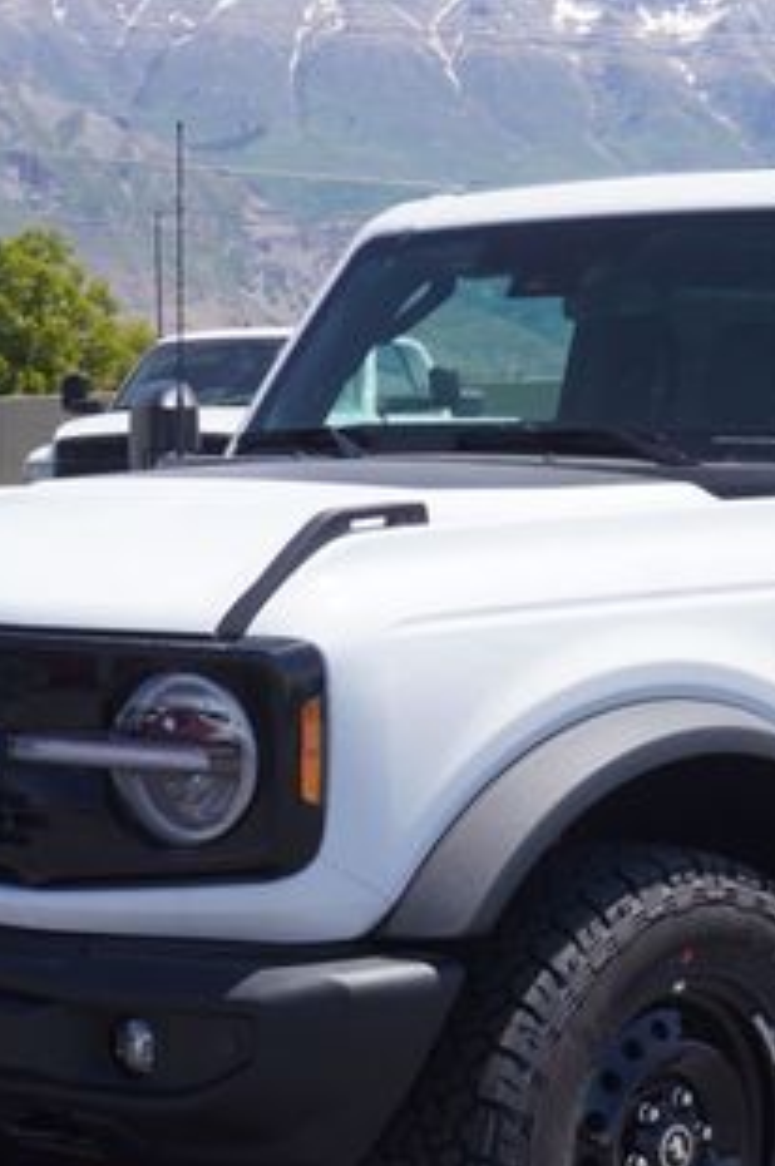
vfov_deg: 22.5
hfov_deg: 15.1
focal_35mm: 90
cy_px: 801
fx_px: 2914
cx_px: 561
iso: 100
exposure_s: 1/200
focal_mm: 29
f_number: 9
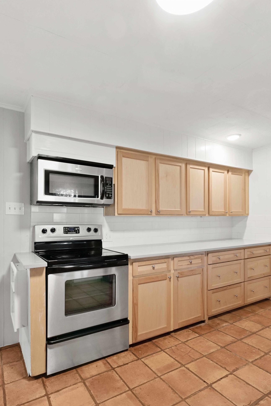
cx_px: 121
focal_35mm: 19
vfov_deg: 86.8
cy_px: 213
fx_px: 215
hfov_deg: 64.4
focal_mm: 12
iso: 500
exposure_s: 1/4
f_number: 9
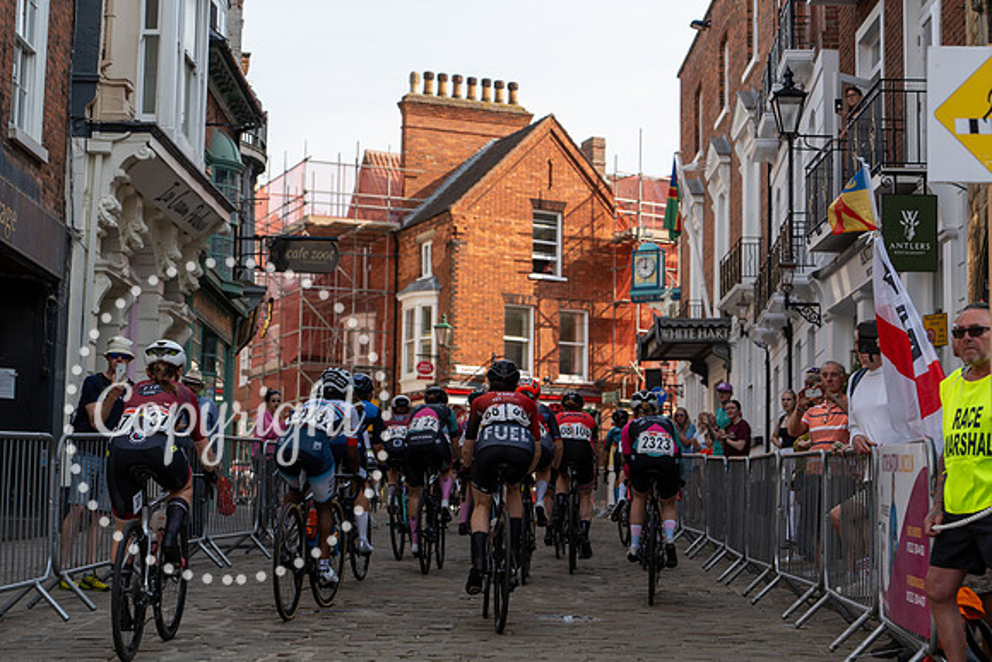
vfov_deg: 19.5
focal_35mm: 70
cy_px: 331
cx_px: 496
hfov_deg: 28.8
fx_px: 1929
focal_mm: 70
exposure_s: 1/1000
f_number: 4
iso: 200
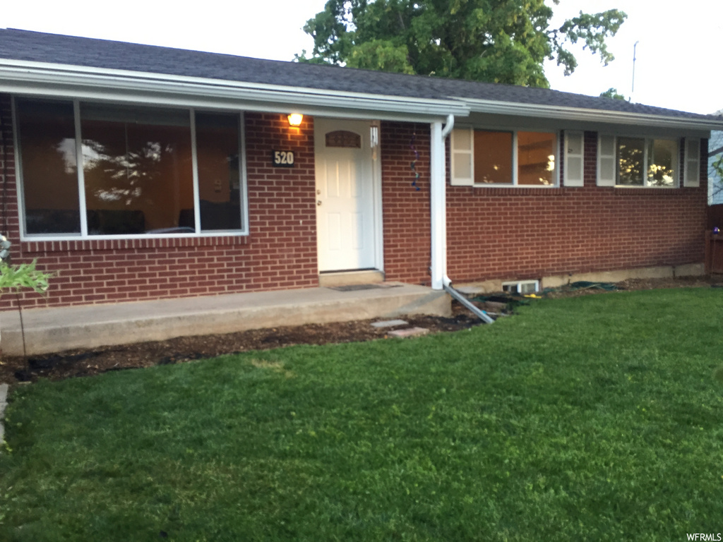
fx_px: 606
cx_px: 362
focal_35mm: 29
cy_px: 271
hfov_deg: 61.7
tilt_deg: -5.2
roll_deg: +0.5
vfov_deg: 48.2
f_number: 2.2
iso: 50
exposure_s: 1/30
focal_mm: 4.15
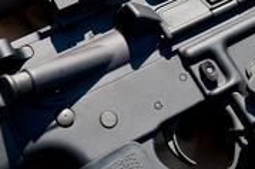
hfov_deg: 26.0
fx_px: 552
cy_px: -3
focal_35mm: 78
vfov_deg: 17.0
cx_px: 111
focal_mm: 35
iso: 320
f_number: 5
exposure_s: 1/1250
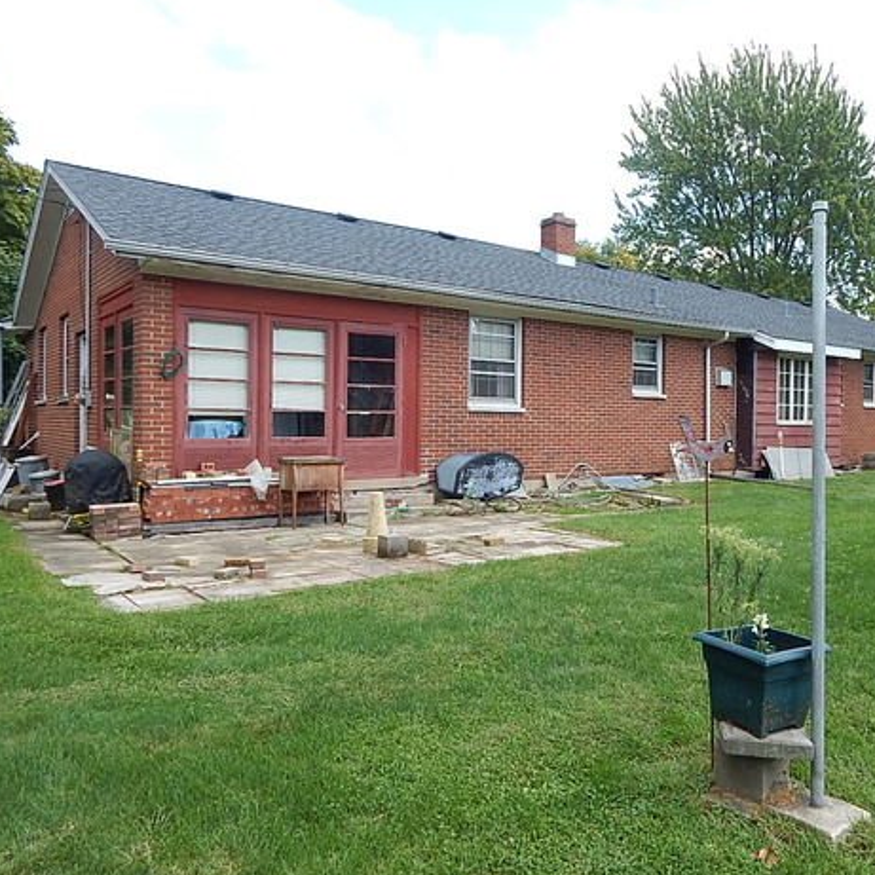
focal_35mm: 27
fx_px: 772
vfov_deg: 59.1
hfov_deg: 58.1
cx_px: 560
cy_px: 438
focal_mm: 4
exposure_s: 1/500
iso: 125
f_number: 3
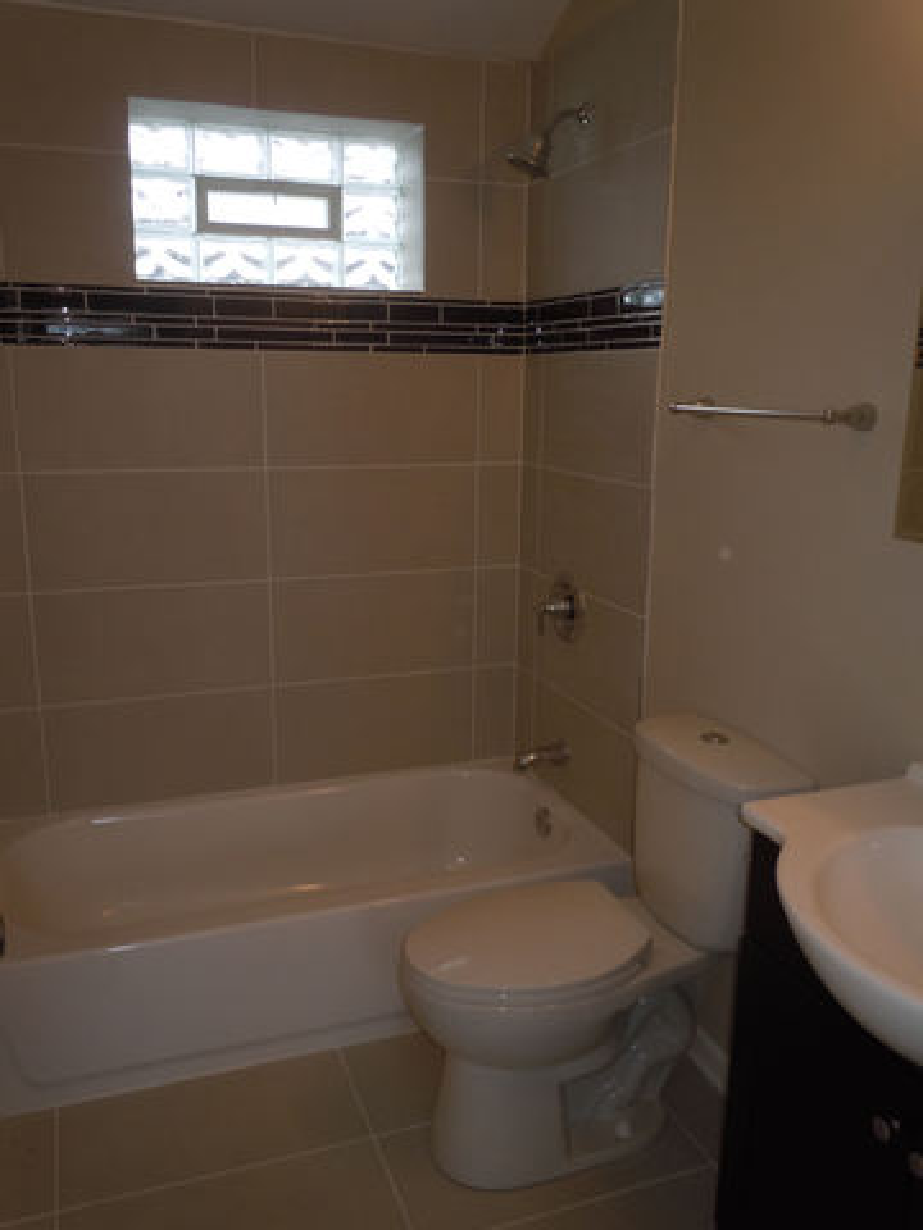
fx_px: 995
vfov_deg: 63.4
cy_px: 615
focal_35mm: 28
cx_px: 462
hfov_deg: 49.7
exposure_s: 1/80
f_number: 3.7
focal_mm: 5
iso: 160
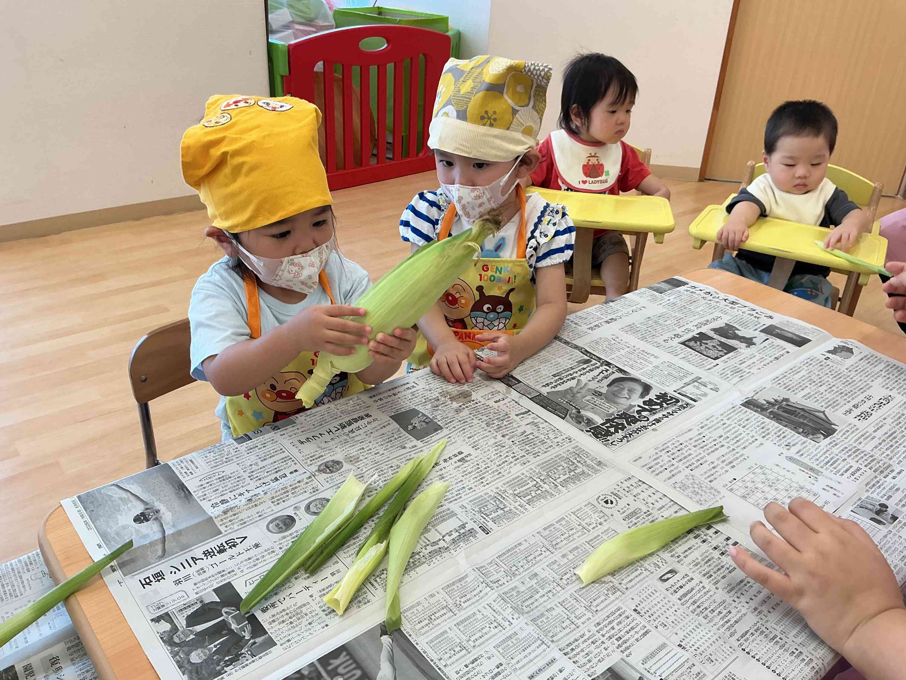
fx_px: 759
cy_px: 340
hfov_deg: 61.7
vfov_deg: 48.2
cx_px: 453
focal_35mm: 29
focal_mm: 3
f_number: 1.8
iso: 40
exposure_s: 1/120
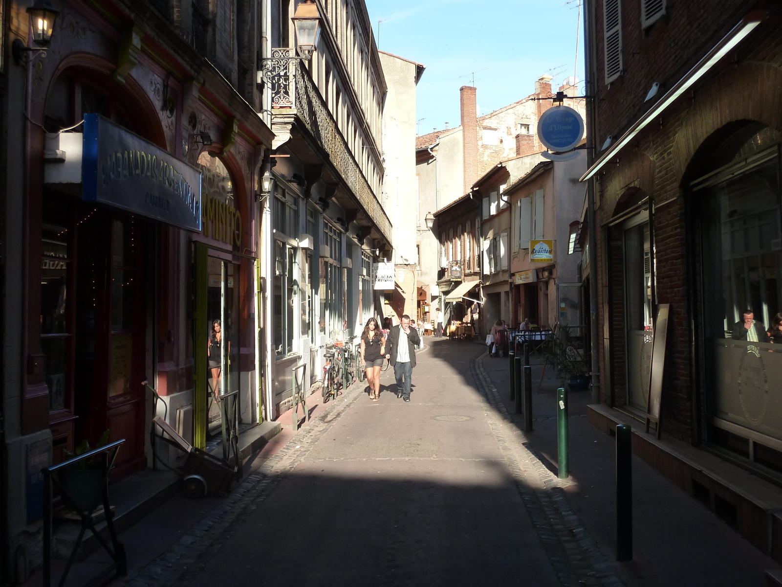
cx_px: 391
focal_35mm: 37
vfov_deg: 38.7
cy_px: 294
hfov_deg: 50.1
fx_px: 836
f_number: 4
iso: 125
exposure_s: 1/250
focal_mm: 6.1
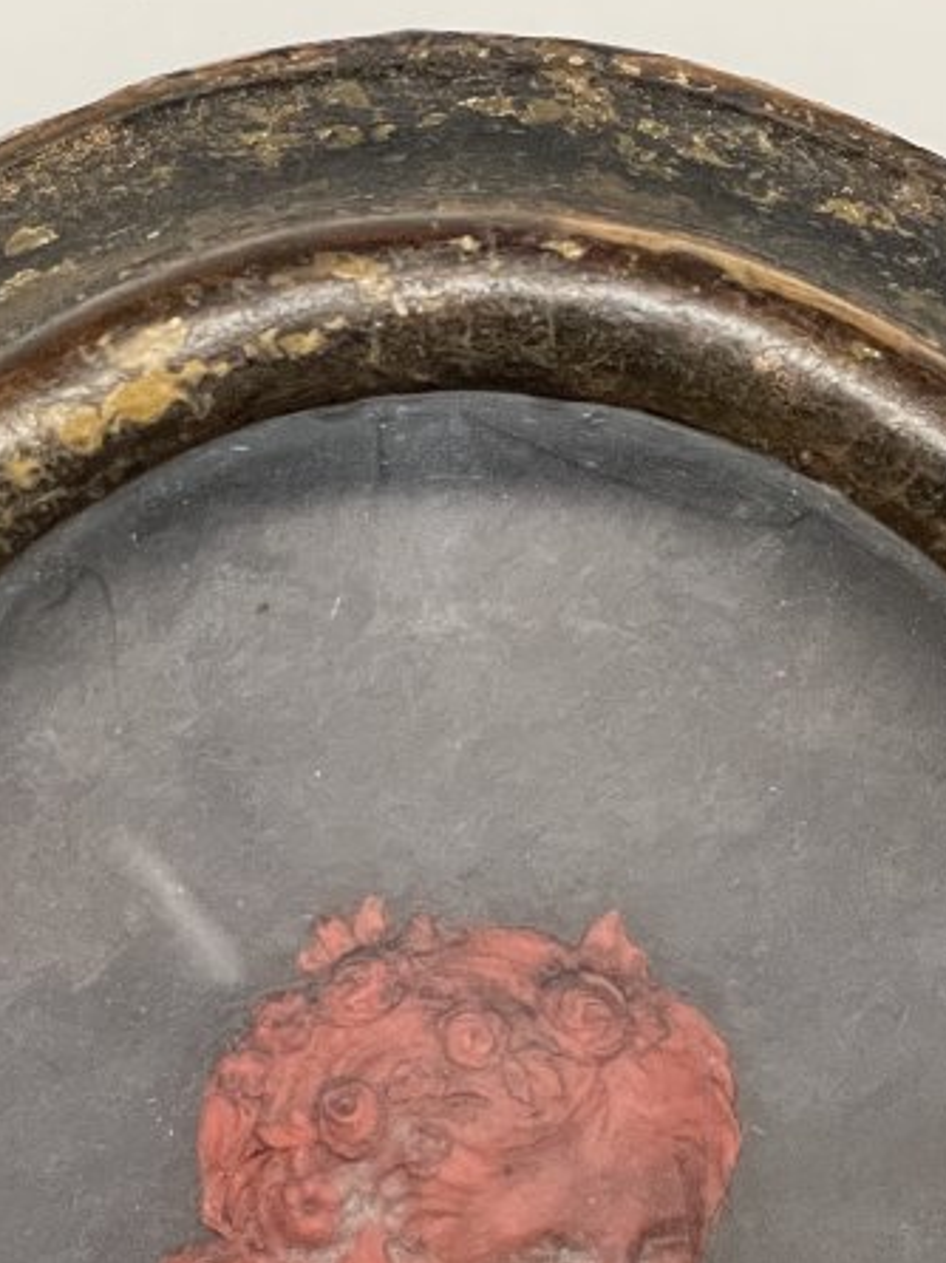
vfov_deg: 13.8
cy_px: 1436
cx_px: 473
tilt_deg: -14.2
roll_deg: -1.0
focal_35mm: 140
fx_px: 5106
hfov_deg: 10.6
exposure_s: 1/60
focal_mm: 6
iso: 400
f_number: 2
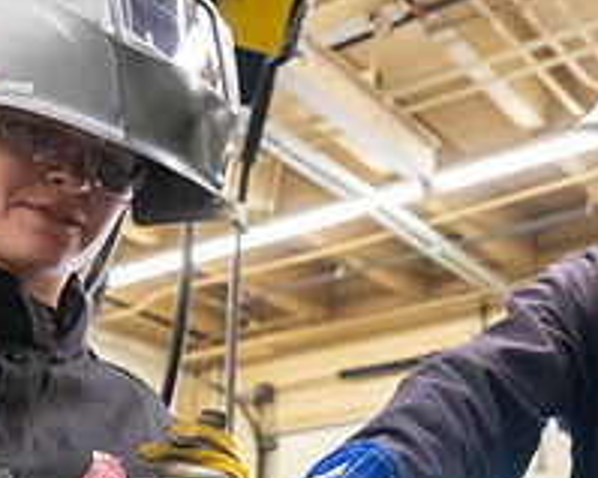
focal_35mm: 56
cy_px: 455
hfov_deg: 32.5
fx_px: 991
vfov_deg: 26.0
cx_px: 496
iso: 1600
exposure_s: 1/200
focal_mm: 20.5
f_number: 4
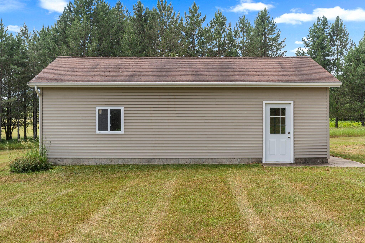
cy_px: 122
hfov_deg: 42.3
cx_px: 182
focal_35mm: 46
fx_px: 471
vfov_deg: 28.9
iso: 320
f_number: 8
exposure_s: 1/320
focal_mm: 46.5
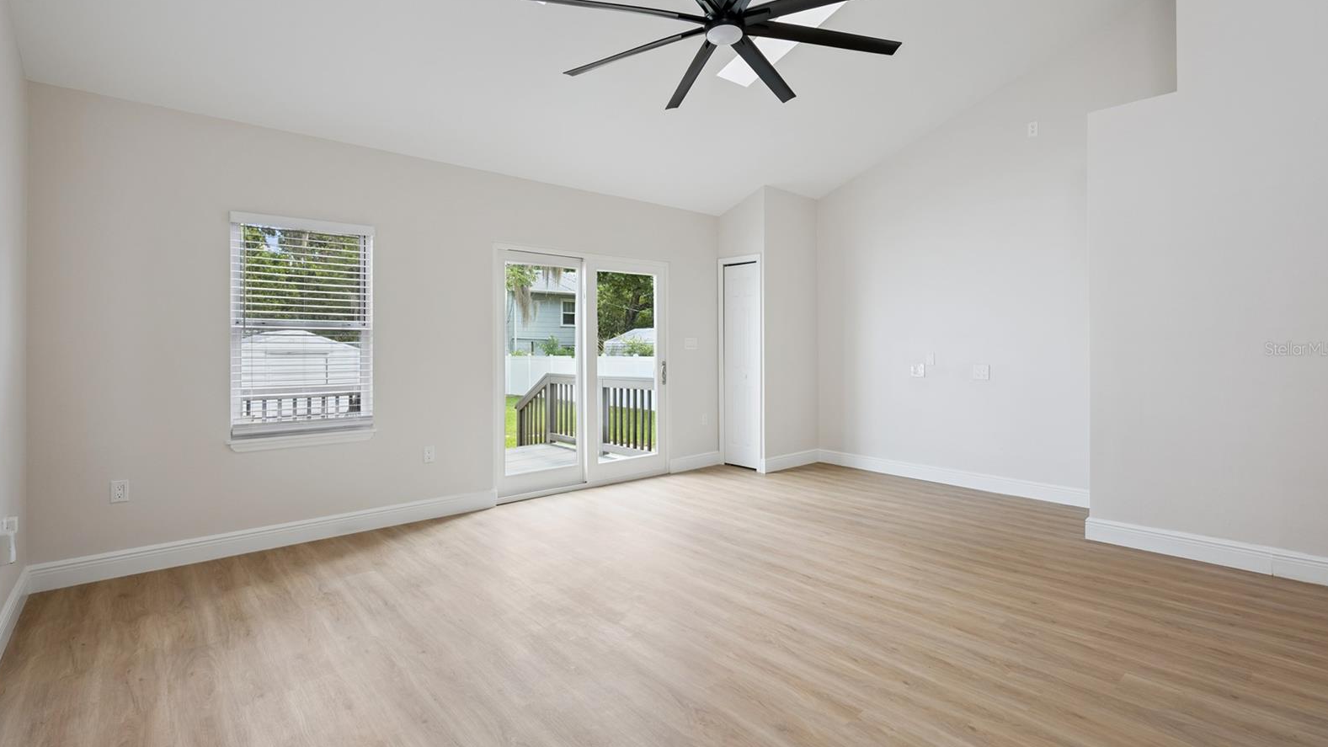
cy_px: 349
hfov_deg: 95.9
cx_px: 666
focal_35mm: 17
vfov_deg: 63.9
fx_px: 599
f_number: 9
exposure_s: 1/6
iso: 200
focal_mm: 16
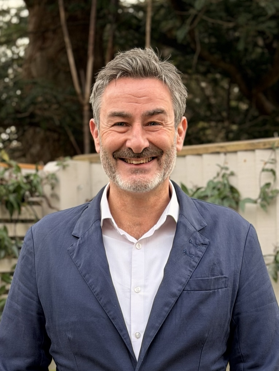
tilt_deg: -4.0
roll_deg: +1.1
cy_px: 186
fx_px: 516
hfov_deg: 30.3
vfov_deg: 39.6
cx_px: 140
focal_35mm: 48
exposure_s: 1/348
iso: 64
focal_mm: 6.76
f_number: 1.78
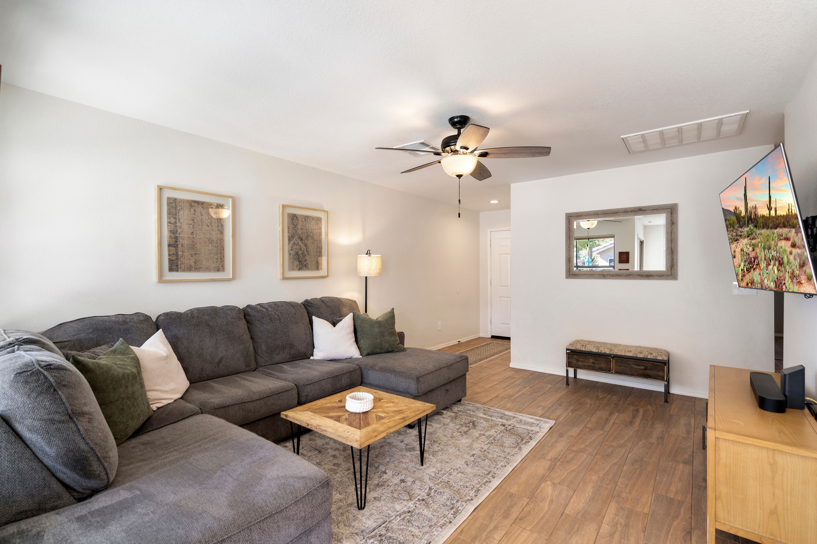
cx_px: 408
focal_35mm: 16
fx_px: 363
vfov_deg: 73.7
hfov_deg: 96.7
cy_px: 272
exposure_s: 1/15
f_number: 8
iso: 200
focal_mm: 16
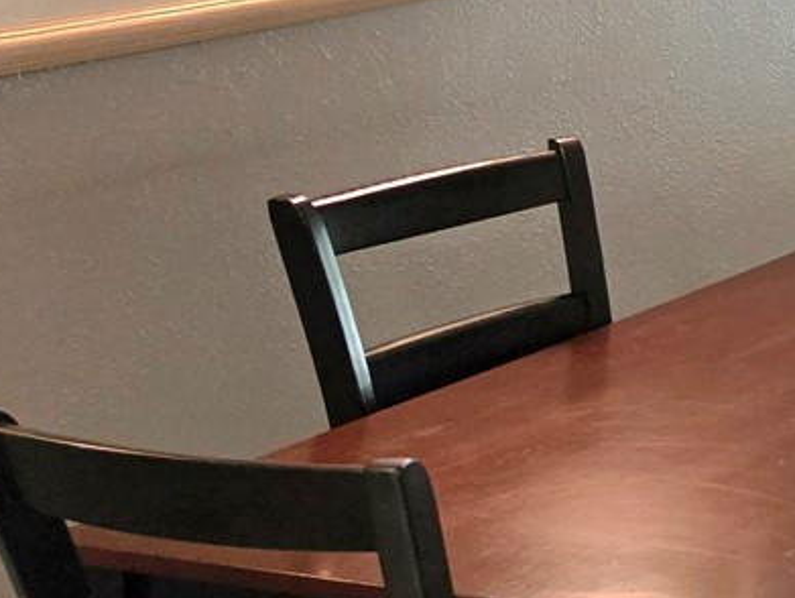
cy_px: -37
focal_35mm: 94
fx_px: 2161
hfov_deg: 17.3
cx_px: 1401
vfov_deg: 15.4
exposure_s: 1/120
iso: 320
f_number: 1.4
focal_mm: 6.5
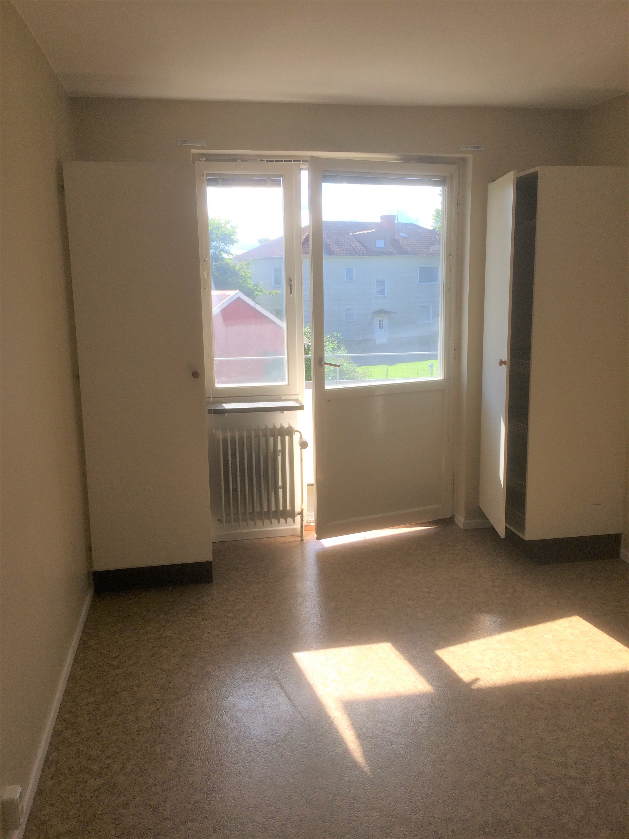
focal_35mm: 29
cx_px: 314
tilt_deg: -11.7
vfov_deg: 61.7
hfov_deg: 48.2
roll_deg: +1.4
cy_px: 420
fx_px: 703
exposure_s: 1/477
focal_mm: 4.15
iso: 32
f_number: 2.2
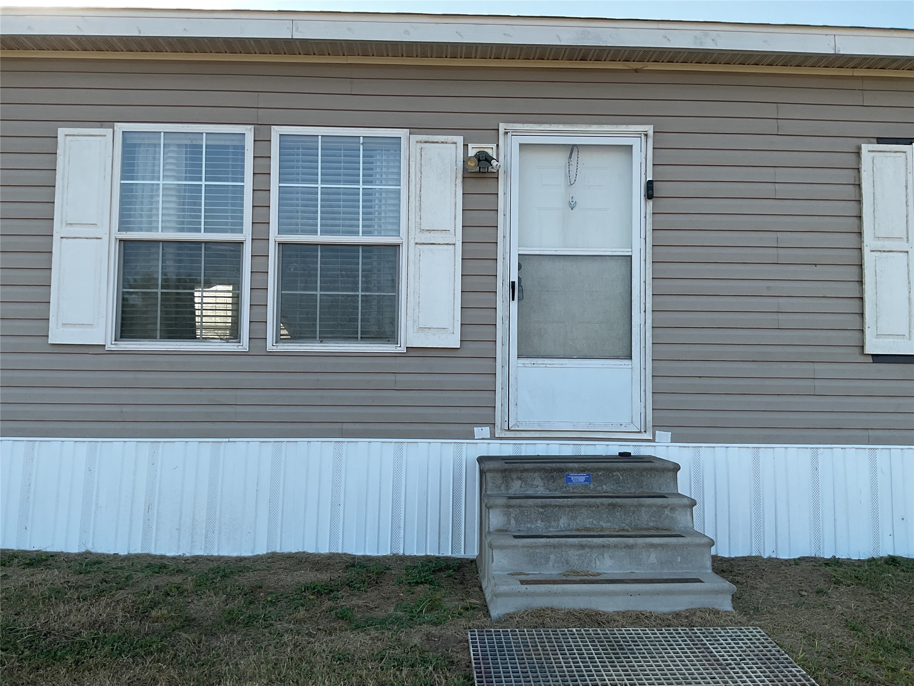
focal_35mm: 29
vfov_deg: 48.2
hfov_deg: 61.7
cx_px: 457
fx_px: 766
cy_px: 343
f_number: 1.8
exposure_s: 1/540
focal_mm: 3
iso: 16
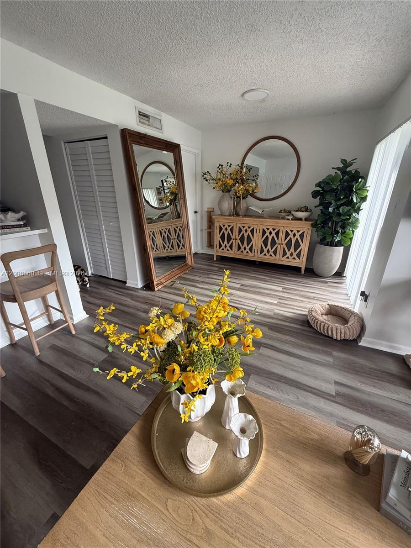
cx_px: 206
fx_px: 222
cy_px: 274
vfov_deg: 102.1
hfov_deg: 85.7
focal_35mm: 14
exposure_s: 1/99
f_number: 2.2
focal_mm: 2.22
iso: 250
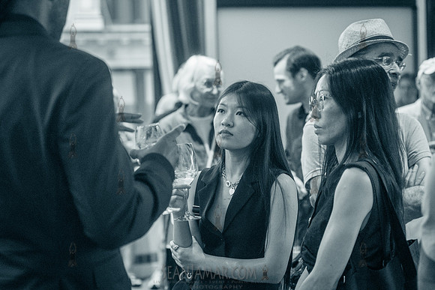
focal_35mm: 80
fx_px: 967
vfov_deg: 17.1
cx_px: 218
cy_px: 145
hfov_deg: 25.4
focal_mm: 80
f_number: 3.5
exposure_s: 1/250
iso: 6400
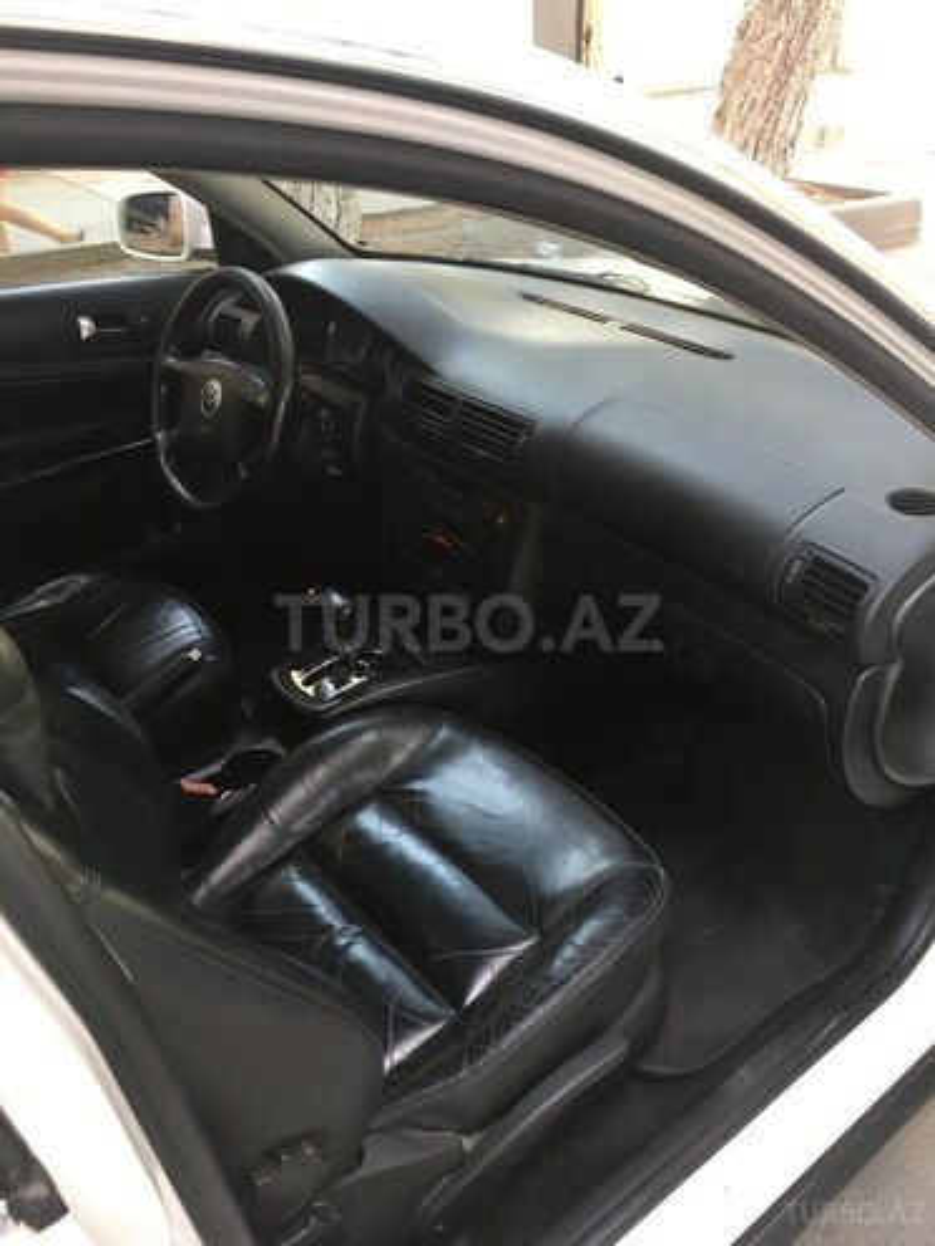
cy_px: 623
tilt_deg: -32.0
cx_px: 468
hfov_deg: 48.2
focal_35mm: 29
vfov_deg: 61.7
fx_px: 1044
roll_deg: -0.4
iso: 32
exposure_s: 1/33
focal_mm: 4.15
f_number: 2.2
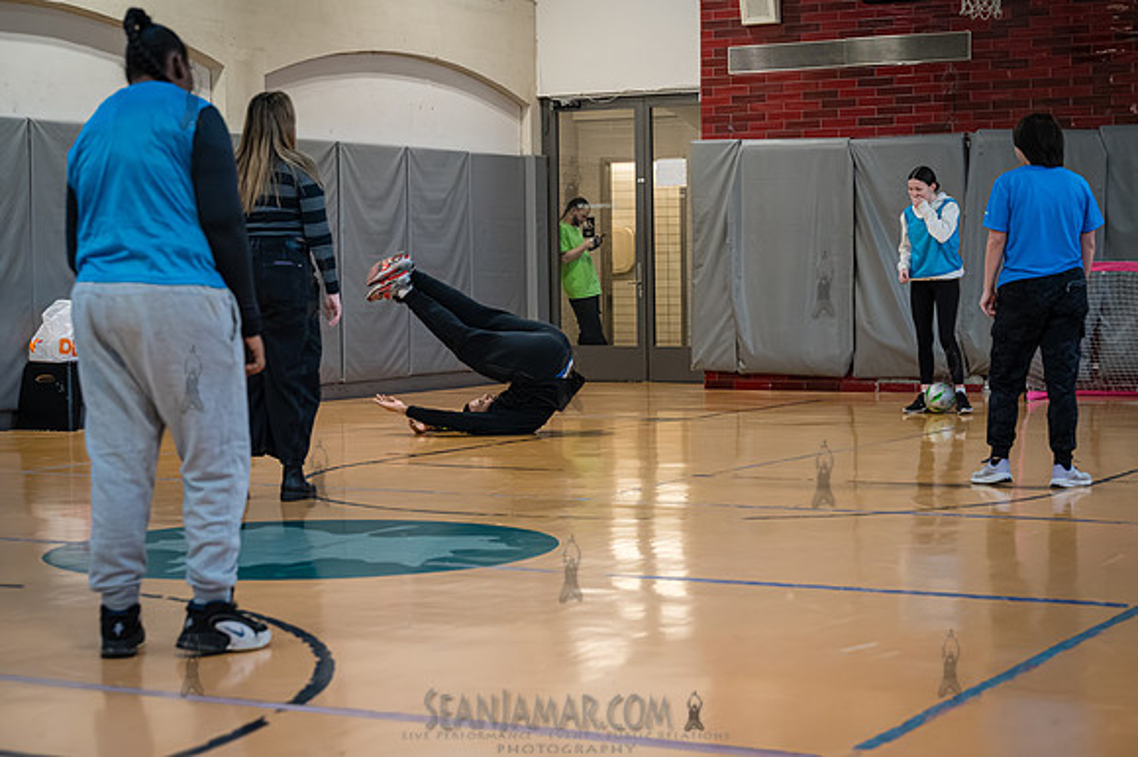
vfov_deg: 20.6
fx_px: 2085
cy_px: 378
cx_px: 569
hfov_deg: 30.5
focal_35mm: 66
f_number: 4
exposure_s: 1/1000
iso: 8000
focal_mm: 66
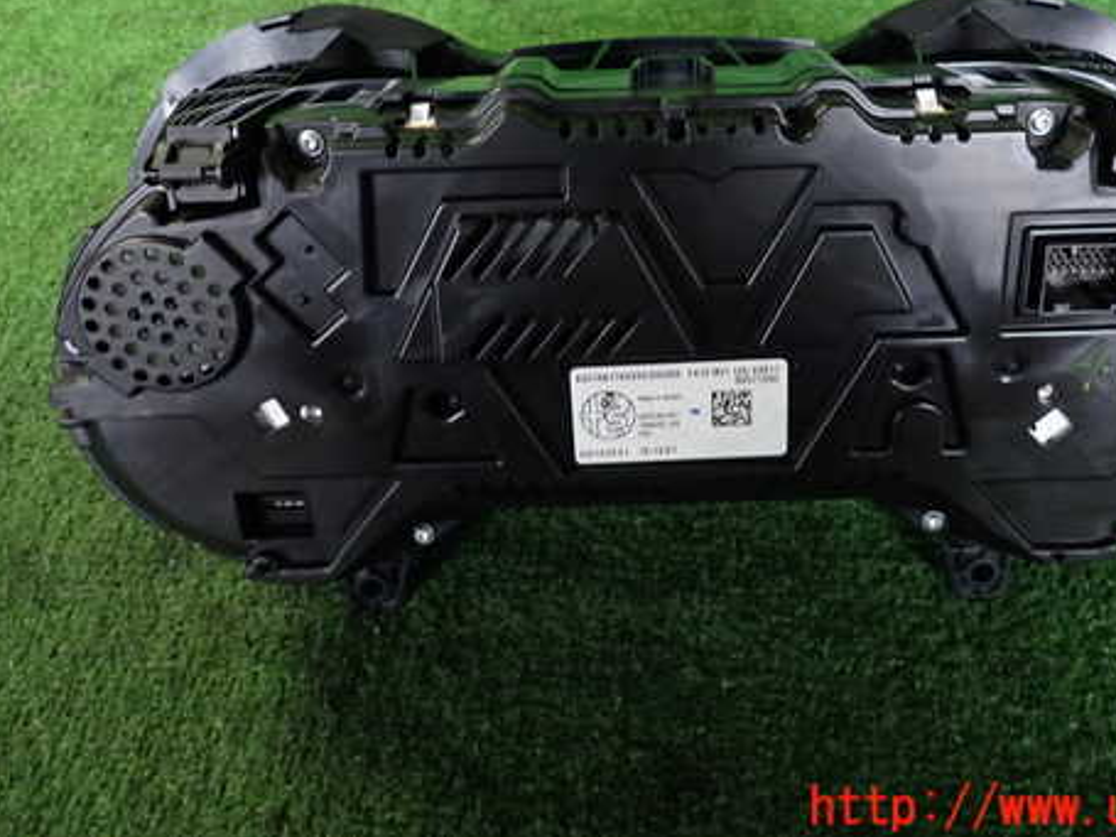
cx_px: 628
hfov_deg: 55.2
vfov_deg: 42.4
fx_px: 1064
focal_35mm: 33
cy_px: 287
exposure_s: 1/30
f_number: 2
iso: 400
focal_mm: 4.5
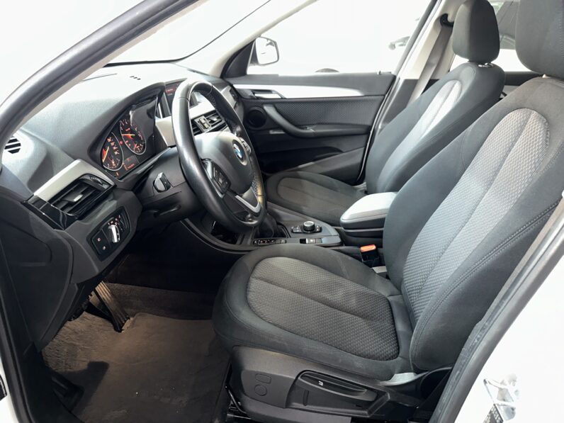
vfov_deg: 56.8
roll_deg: -3.6
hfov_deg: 71.6
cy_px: 212
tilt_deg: -24.6
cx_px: 282
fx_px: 391
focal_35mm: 24
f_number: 1.78
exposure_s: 1/7
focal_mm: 6.86
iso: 200
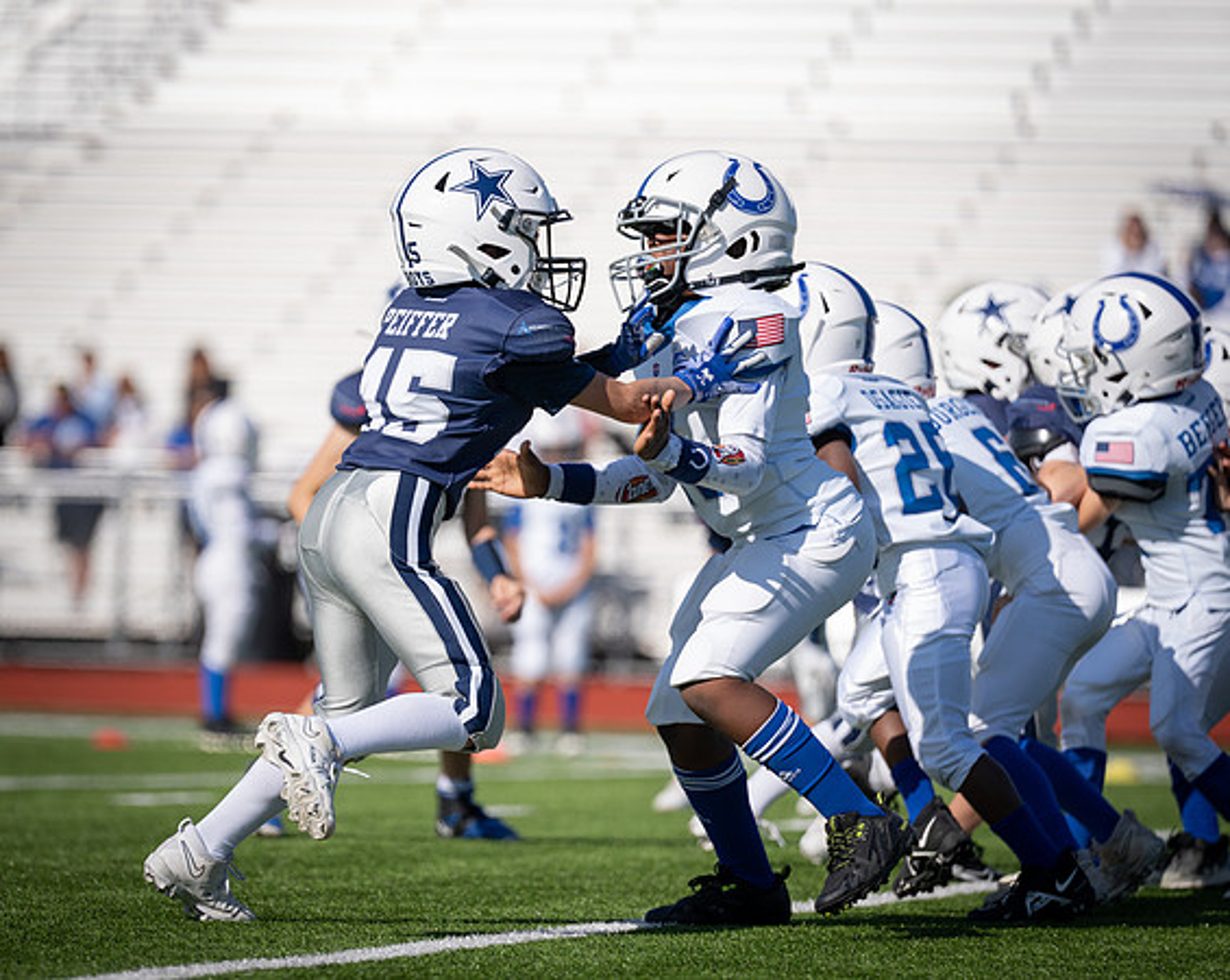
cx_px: 402
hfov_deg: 7.5
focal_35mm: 260
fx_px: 9433
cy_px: 552
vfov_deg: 5.9
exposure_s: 1/2500
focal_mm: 200
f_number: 2.8
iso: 125
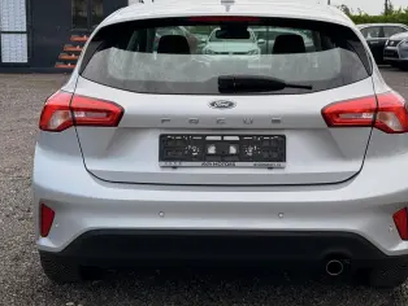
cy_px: 134
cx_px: 227
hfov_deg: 34.9
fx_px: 649
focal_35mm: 55
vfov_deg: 26.6
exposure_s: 1/5208
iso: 64
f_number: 1.78
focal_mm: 6.76
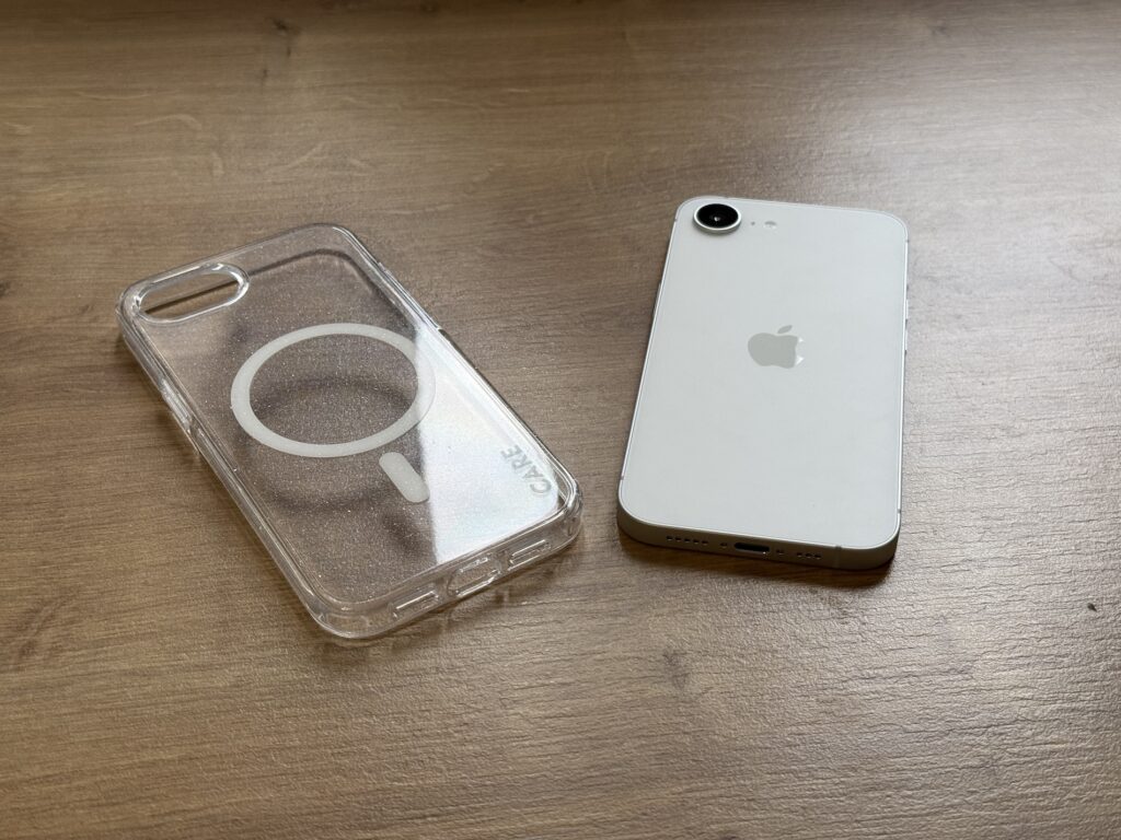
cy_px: 420
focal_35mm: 48
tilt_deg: -43.2
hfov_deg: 39.7
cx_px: 560
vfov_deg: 30.3
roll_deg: +1.5
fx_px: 1554
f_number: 1.78
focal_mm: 6.76
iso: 100
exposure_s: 1/120
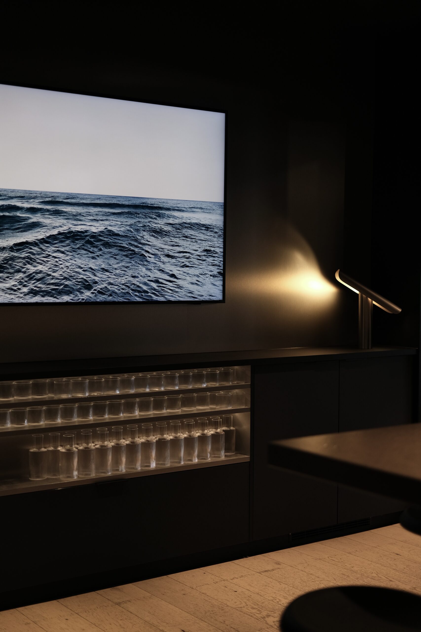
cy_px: 316
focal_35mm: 50
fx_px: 877
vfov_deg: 39.6
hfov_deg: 27.0
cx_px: 210
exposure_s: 1/100
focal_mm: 33
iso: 320
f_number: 1.4
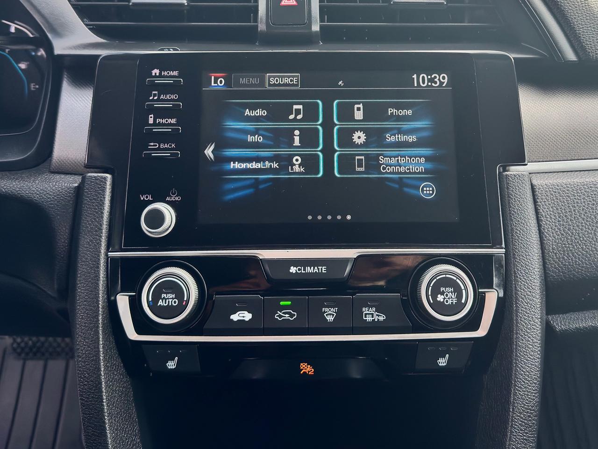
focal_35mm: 24
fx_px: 415
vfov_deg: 56.8
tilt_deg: -22.4
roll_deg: +0.1
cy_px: 224
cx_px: 299
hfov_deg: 71.6
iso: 100
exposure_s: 1/668
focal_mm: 6.76
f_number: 1.78
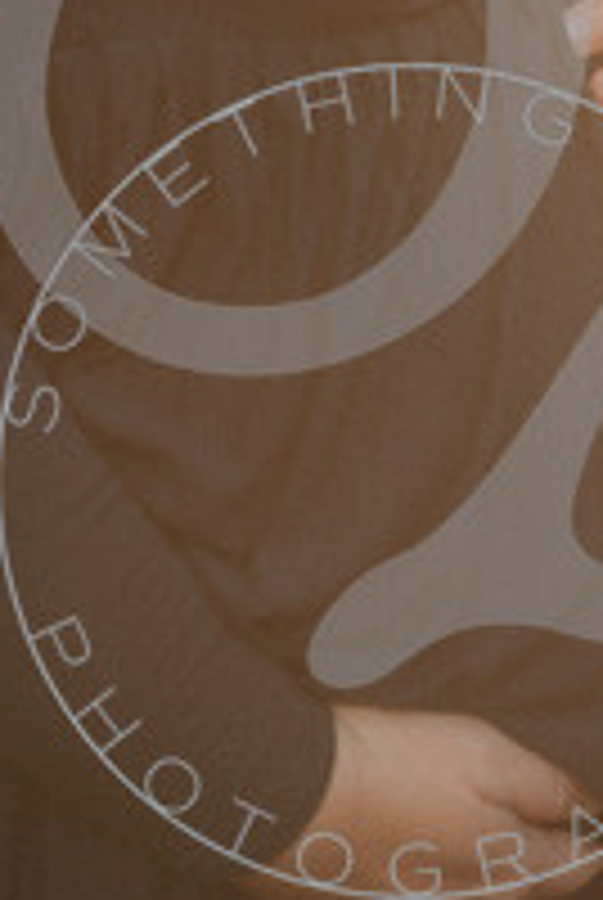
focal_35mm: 191
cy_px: 140
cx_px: 616
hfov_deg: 7.2
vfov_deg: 10.7
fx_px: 4782
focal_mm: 85
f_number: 2.8
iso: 100
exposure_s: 1/200
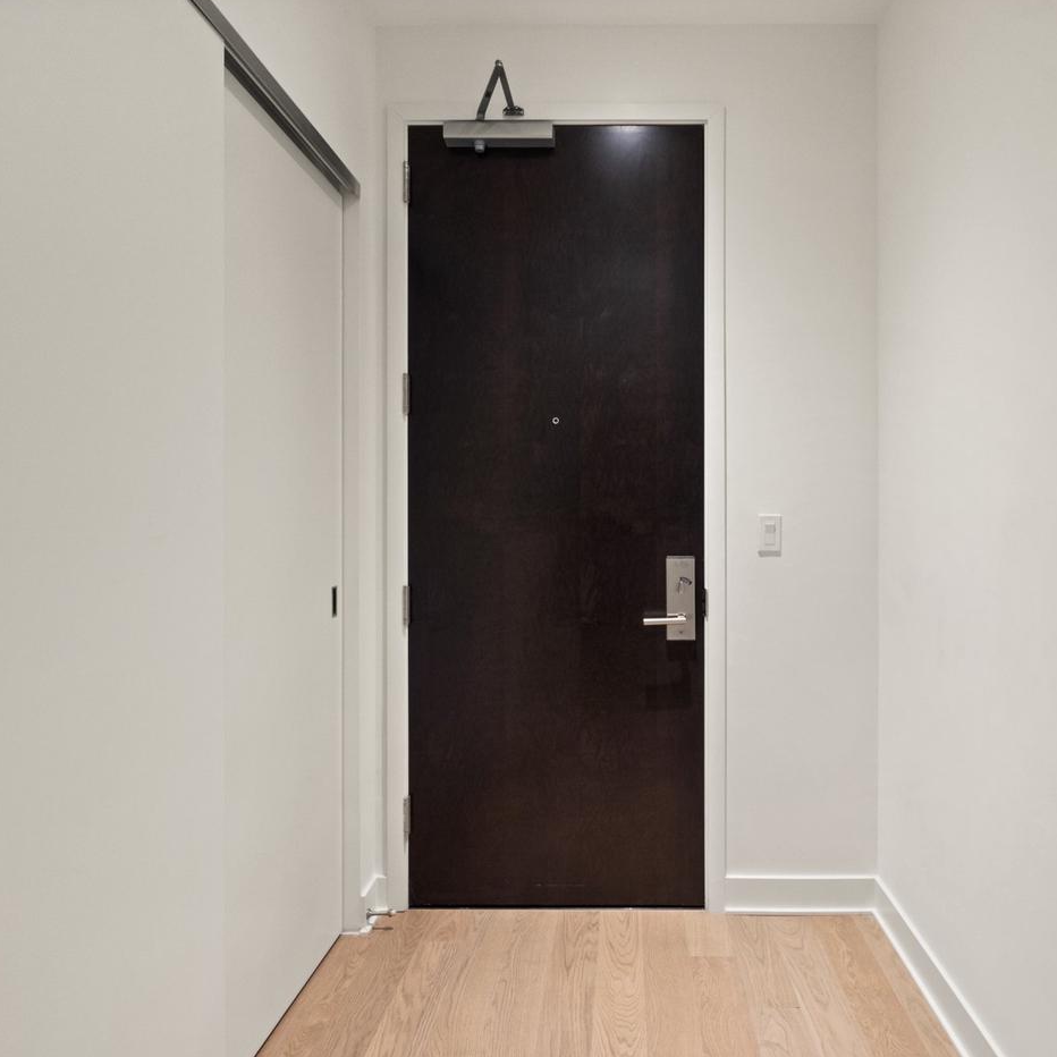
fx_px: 725
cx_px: 620
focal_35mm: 21
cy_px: 531
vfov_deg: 72.1
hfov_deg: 71.6
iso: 1250
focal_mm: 16
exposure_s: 1/13
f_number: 8
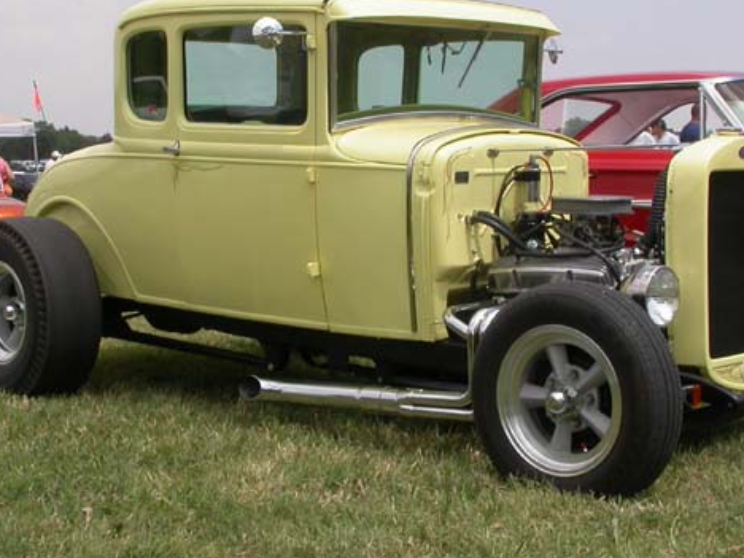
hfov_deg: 29.8
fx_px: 1397
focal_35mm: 65
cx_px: 334
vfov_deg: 22.6
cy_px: 242
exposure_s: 1/355
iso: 100
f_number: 7.5
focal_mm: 7.85
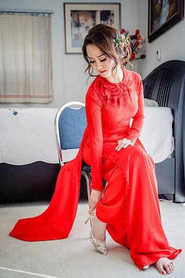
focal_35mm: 42
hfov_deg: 31.9
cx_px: 92
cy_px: 139
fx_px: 324
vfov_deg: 46.4
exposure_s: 1/200
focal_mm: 42
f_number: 3.2
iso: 250
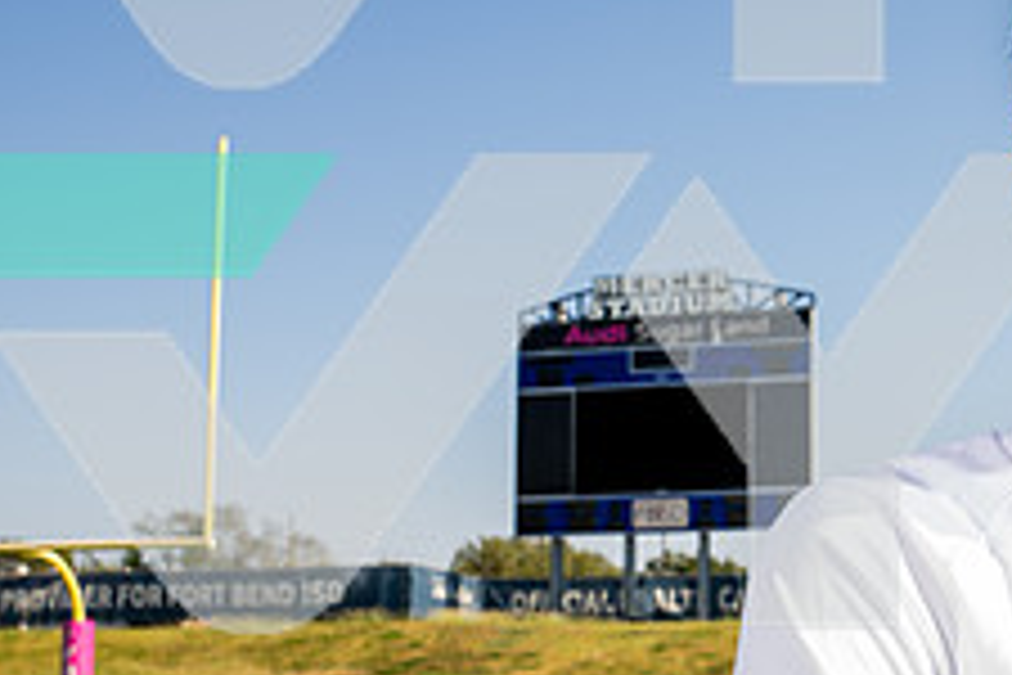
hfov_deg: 30.1
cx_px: 1012
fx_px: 1743
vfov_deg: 21.9
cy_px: 394
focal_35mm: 62
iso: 50
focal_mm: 24
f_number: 7.1
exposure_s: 1/125
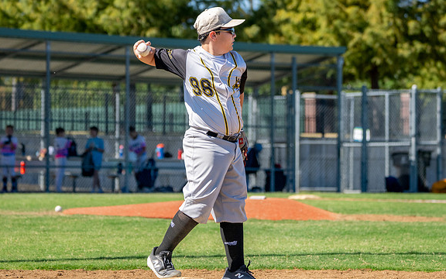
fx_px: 2467
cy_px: 111
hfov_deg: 10.3
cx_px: 236
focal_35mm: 203
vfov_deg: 6.5
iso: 800
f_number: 5
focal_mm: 154
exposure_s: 1/4000
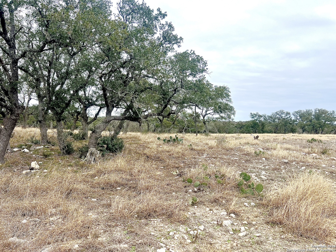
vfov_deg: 53.1
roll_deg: -0.7
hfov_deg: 67.3
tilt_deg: -1.8
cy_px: 126
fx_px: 252
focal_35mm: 26
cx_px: 168
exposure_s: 1/1779
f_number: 1.5
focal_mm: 5.7
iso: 50
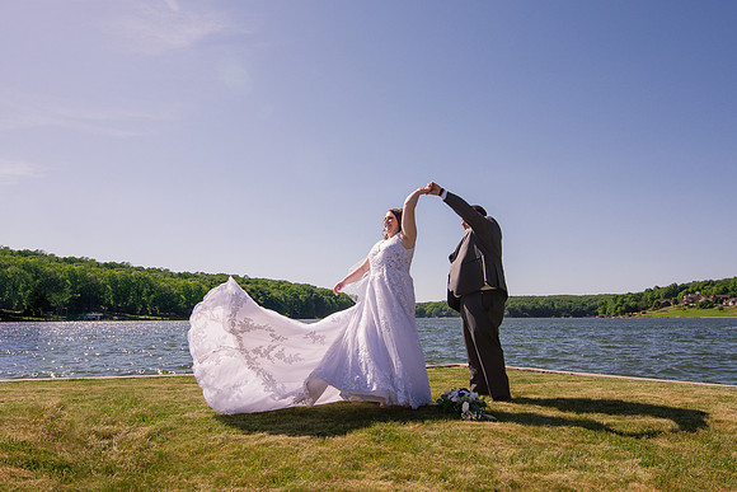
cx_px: 380
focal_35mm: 26
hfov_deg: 69.1
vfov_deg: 49.4
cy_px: 243
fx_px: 535
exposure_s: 1/1000
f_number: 9
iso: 250
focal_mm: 19
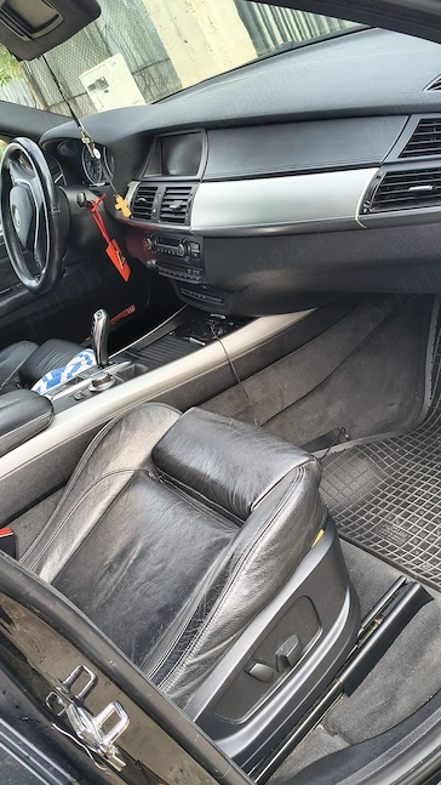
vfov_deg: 56.2
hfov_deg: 33.7
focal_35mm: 35
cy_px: 311
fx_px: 728
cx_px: 184
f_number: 1.8
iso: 101
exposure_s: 1/265
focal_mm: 4.81
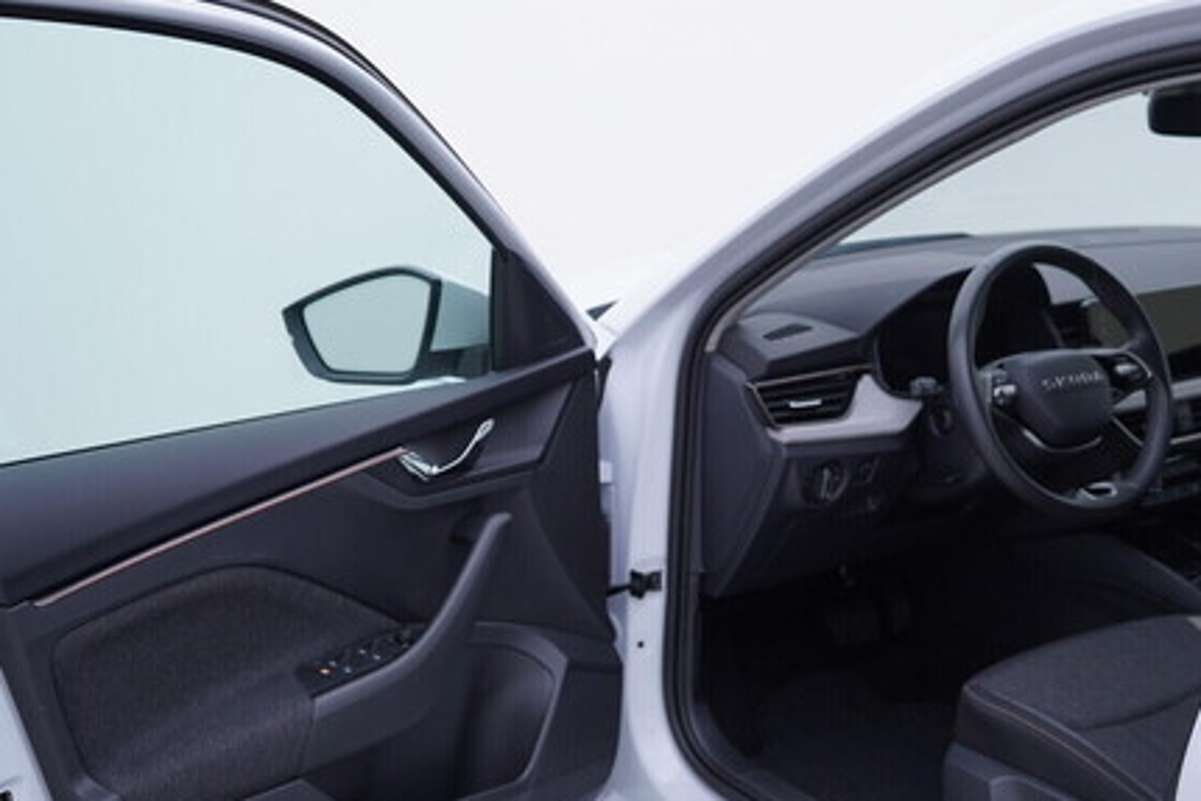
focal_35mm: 46
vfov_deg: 29.2
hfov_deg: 42.7
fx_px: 1535
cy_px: 481
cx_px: 634
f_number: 3.5
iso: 125
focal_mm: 24
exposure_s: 1/60
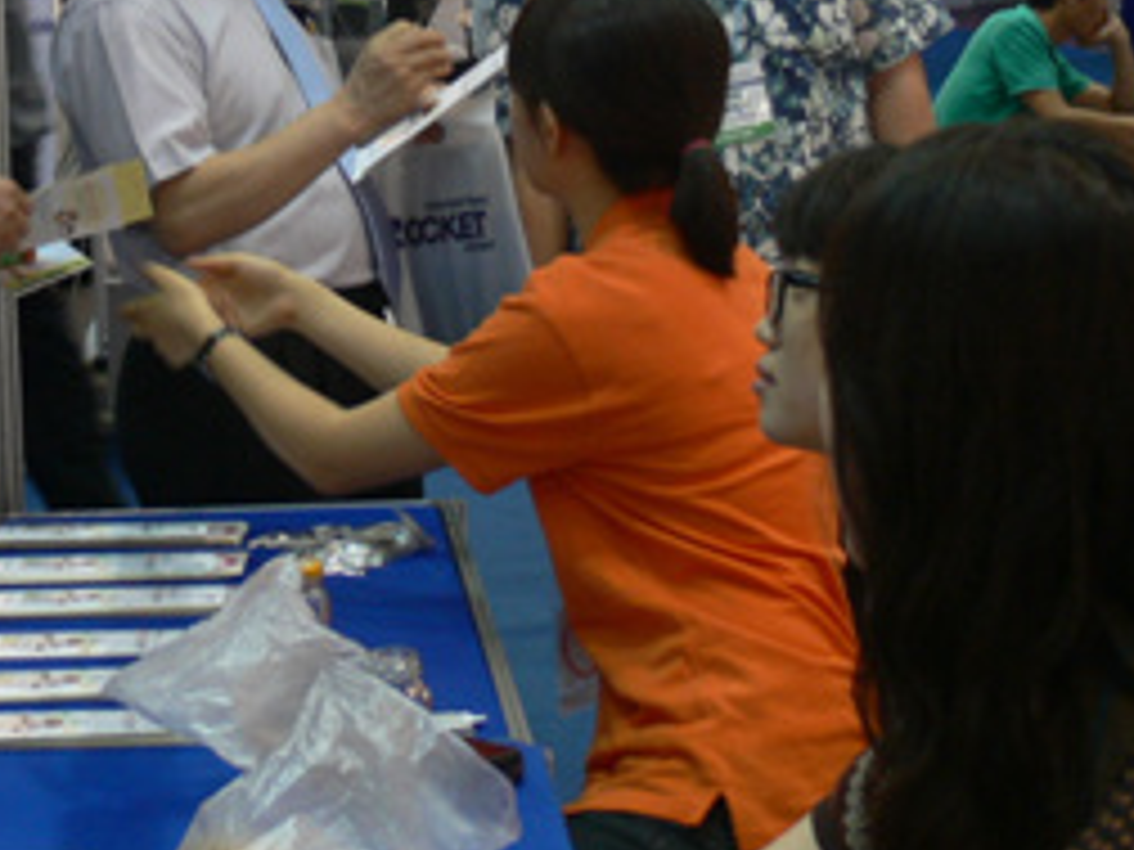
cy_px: 108
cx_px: 207
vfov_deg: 16.4
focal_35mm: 89
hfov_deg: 21.7
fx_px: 2916
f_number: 2.8
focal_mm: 7.4
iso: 100
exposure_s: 1/30
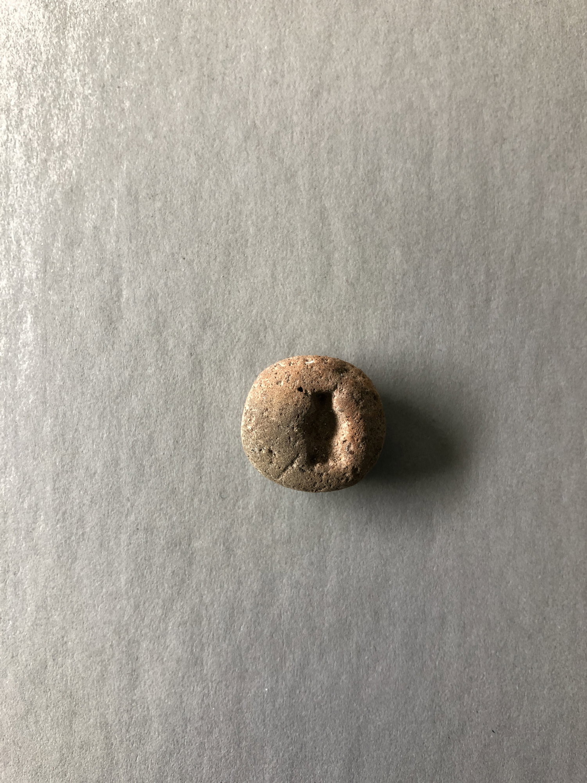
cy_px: 392
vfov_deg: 63.4
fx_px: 633
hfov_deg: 49.7
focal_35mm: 28
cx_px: 294
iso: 40
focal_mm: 3.99
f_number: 1.8
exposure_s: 1/24
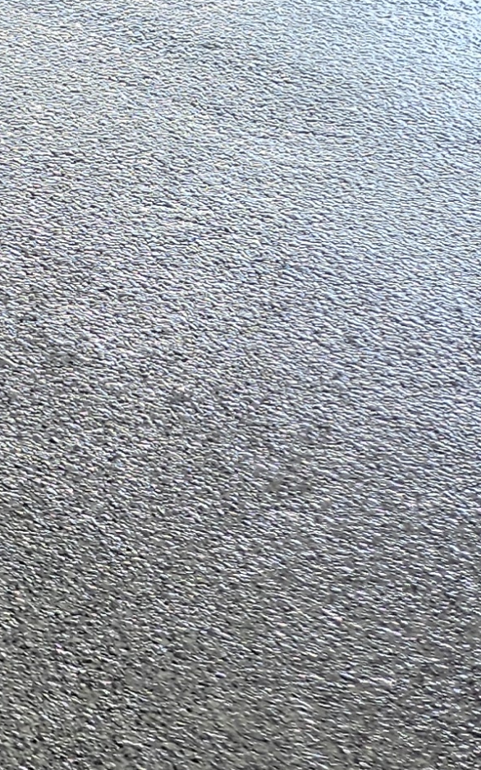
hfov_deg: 9.9
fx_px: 2182
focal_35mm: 104
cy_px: 237
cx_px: -915
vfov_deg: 19.9
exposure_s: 1/224
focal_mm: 5.4
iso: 40
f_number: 1.8
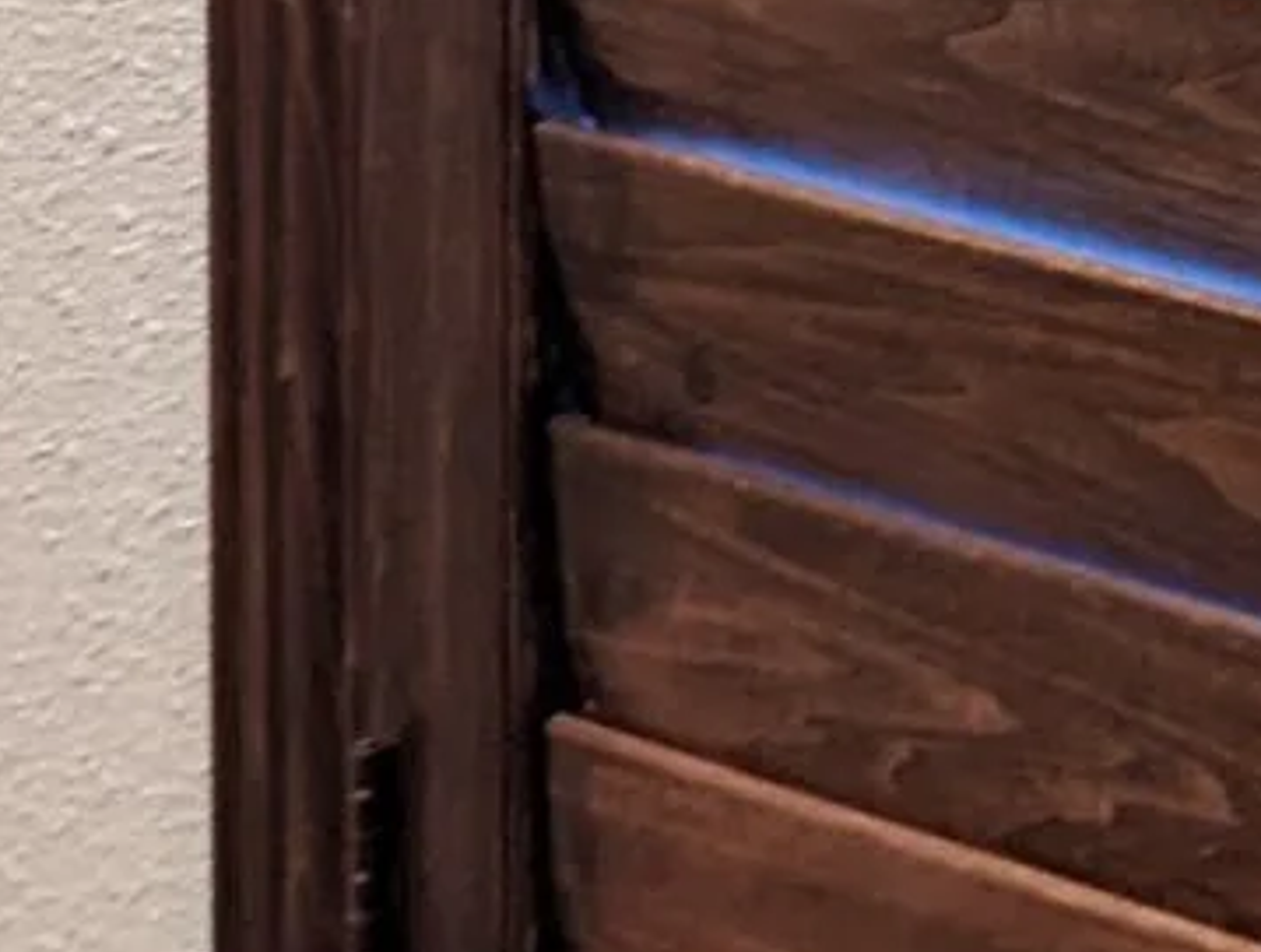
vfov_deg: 8.2
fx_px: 6244
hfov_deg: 10.0
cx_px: 3080
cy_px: -1033
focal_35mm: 171
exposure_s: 1/32.4
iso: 262
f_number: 1.85
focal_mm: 6.81
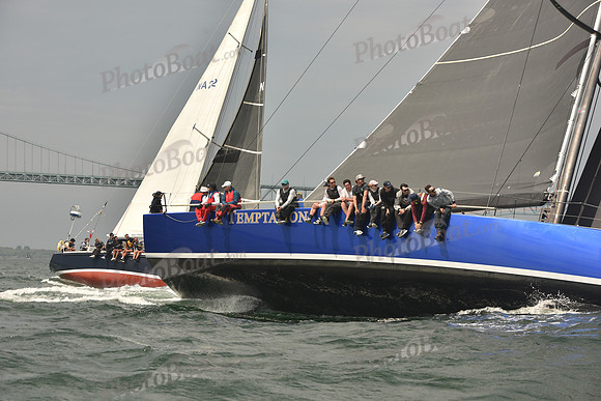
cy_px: 200
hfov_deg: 21.5
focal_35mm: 95
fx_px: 1586
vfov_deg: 14.4
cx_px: 300
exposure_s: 1/640
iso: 250
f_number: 6.3
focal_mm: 95
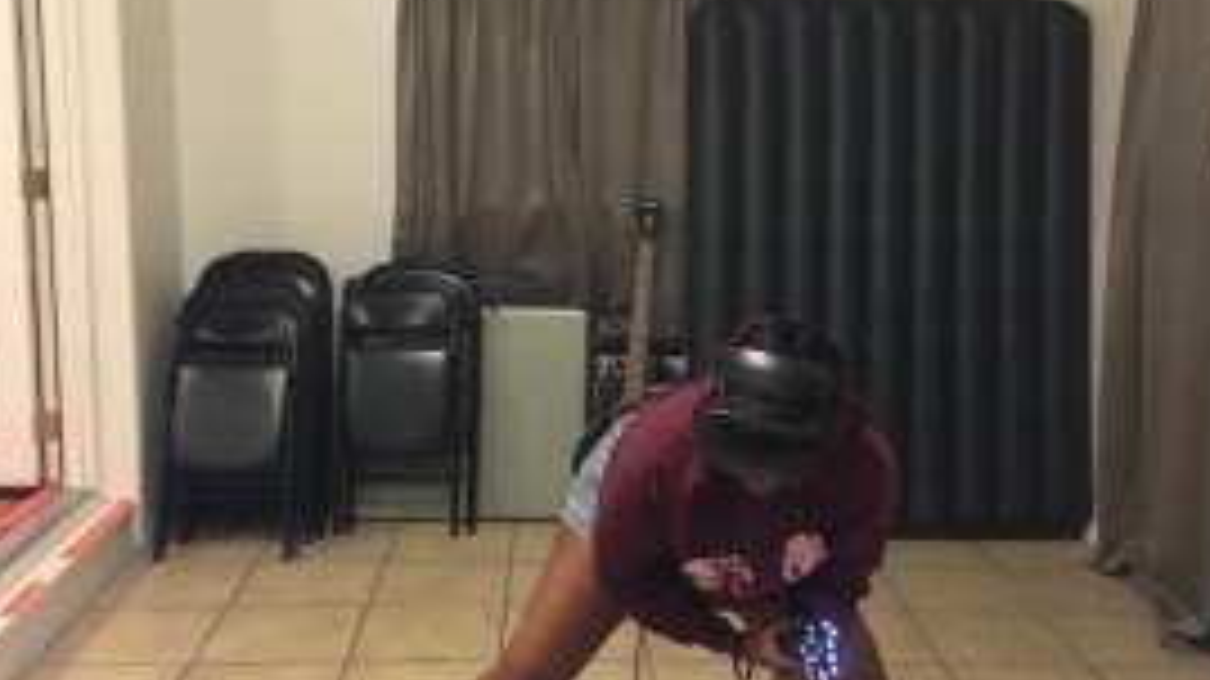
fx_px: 1379
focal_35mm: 43
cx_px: 652
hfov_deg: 47.3
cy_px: 329
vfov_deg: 27.7
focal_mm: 4.15
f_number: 2.2
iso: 400
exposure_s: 1/15
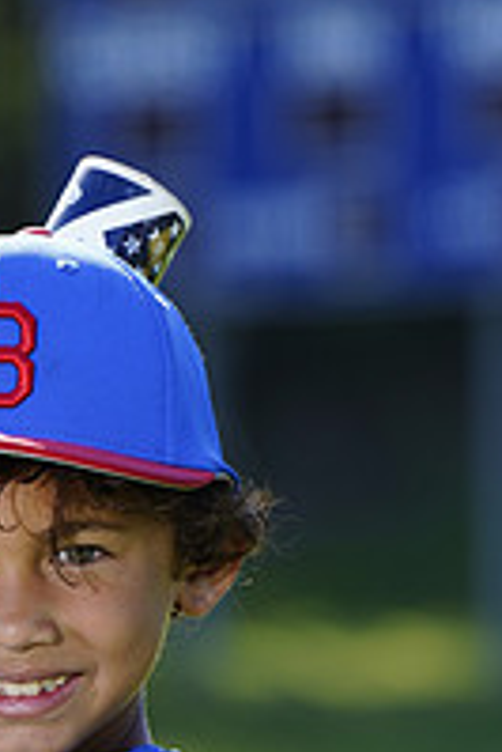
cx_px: 9
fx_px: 12151
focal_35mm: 582
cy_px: 983
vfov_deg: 3.5
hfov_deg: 2.4
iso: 100
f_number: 5
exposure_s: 1/250
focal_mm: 200
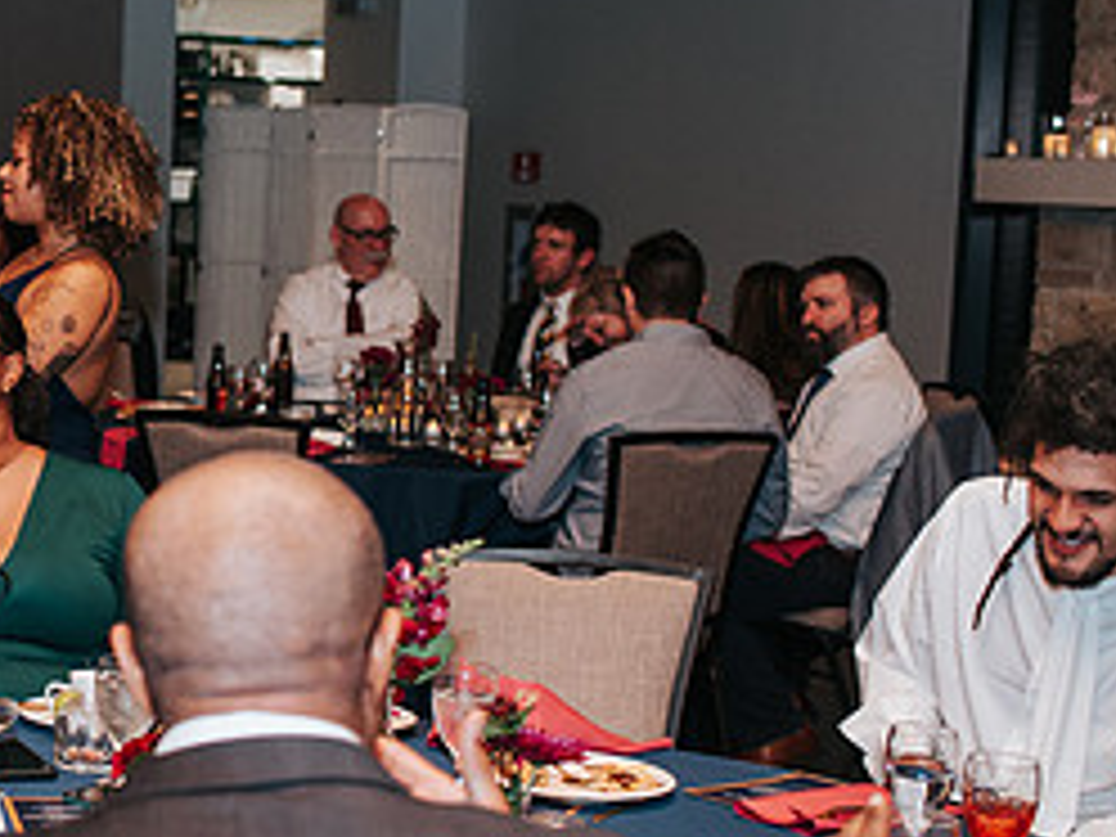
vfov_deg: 17.6
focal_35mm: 84
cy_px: 427
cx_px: -153
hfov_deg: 21.9
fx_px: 2708
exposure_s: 1/200
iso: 1000
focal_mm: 35
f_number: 2.8
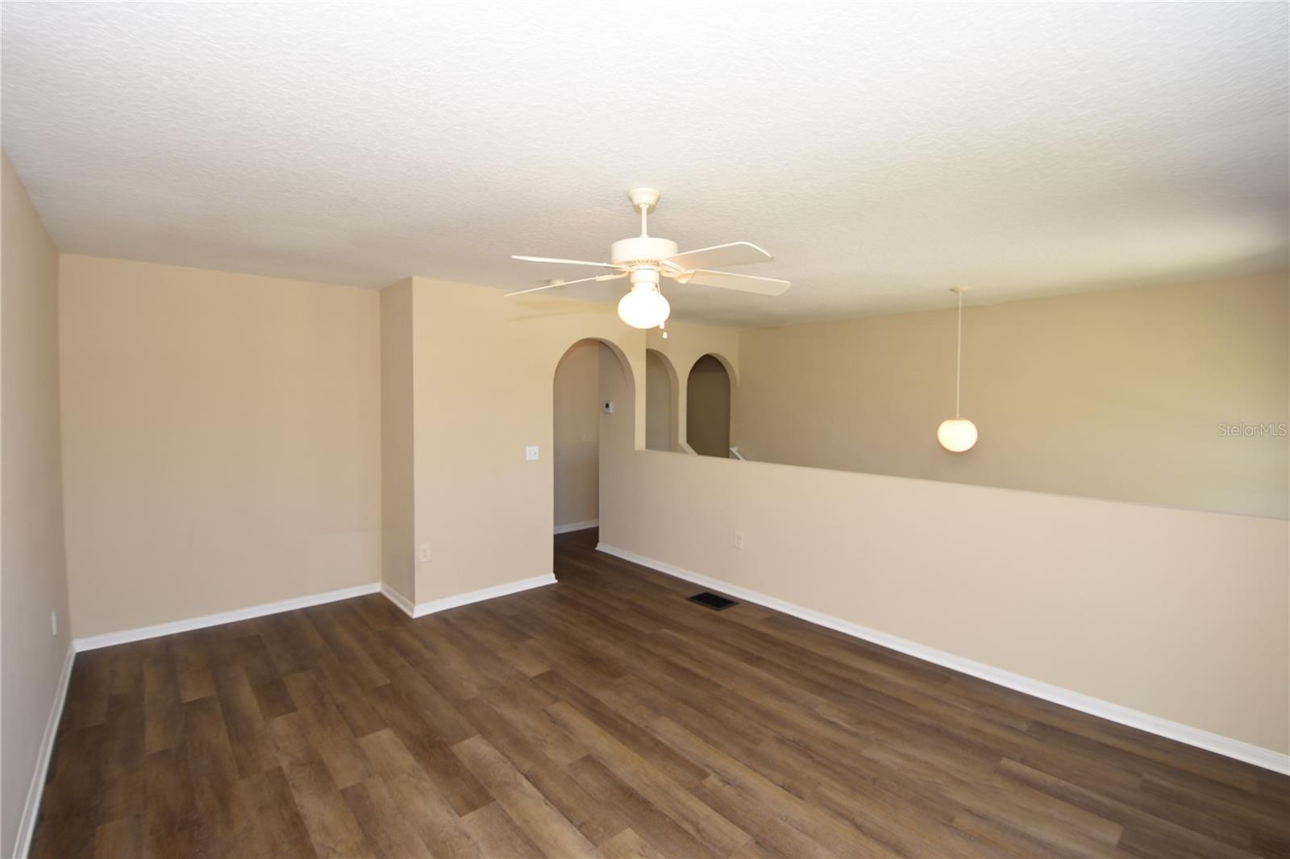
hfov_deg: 100.4
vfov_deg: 77.3
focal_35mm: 15
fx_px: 537
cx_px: 645
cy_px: 430
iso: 100
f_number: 4
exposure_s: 1/60
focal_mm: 10
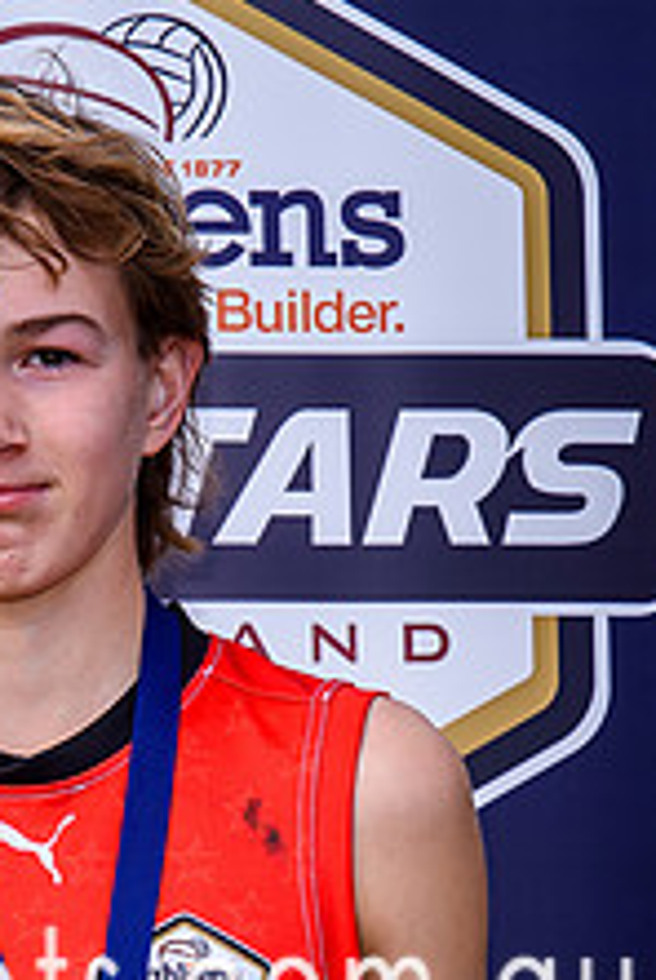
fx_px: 7411
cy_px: 890
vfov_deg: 7.5
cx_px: 85
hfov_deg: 5.1
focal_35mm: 272
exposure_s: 1/160
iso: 100
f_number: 5.6
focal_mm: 50
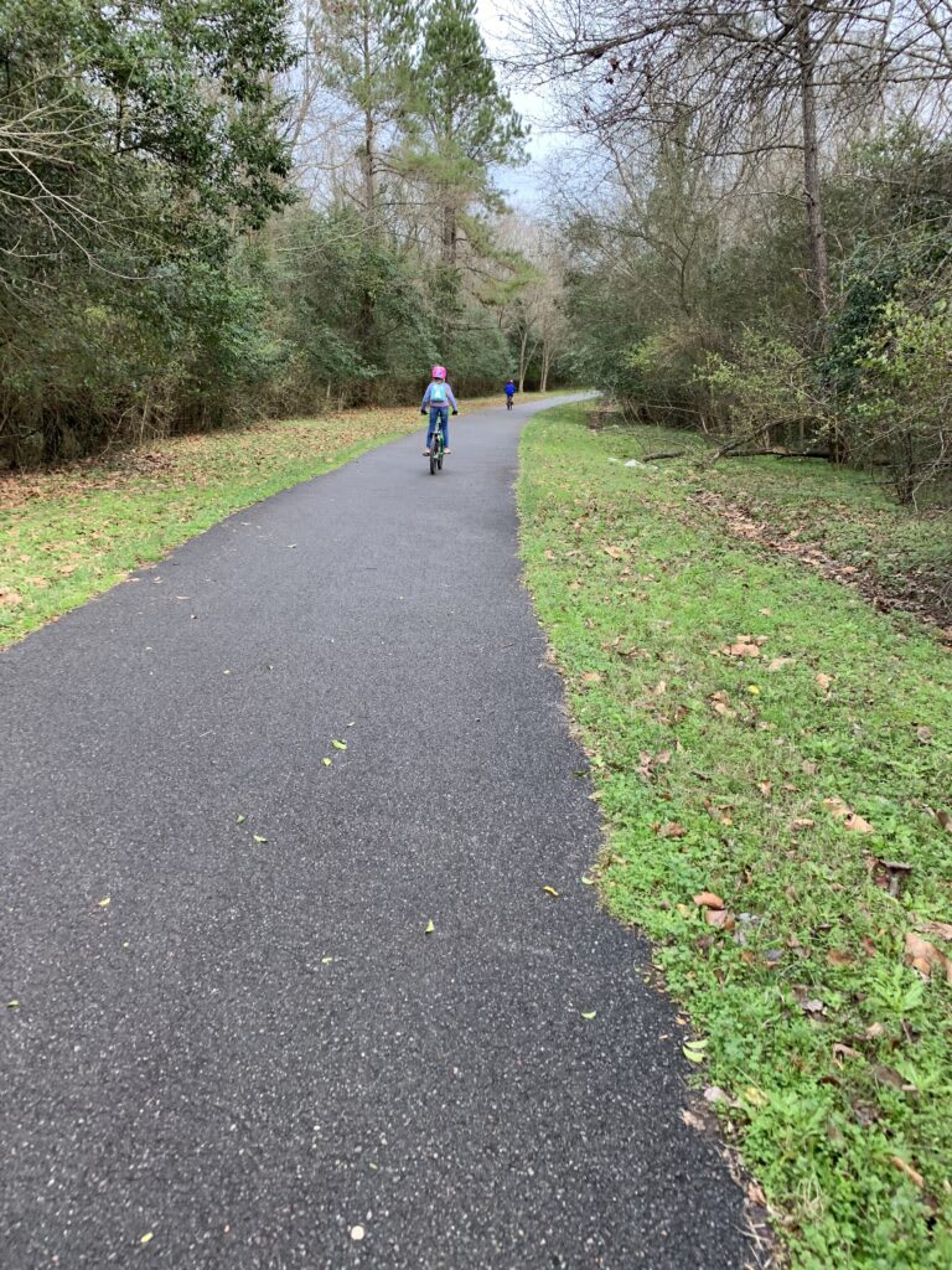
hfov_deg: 53.1
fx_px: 953
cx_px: 476
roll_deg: -0.9
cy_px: 635
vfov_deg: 67.3
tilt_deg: -11.8
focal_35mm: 26
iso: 25
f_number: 1.8
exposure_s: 1/224
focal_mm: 4.2
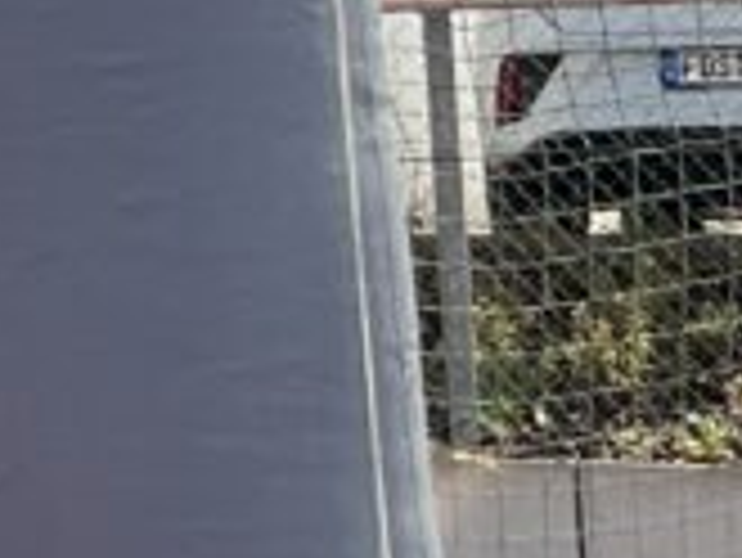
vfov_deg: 8.1
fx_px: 3861
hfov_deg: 9.2
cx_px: -1331
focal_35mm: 180
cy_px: -328
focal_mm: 3
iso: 16
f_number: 1.8
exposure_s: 1/1221
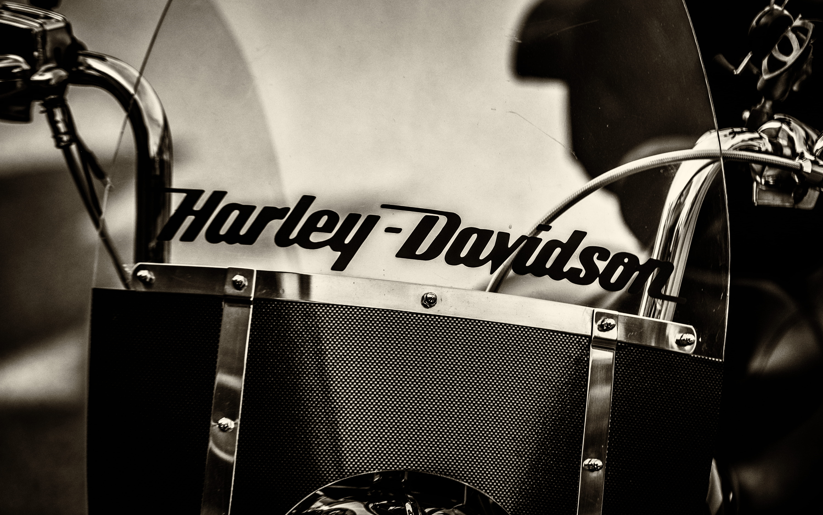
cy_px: 243
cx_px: 411
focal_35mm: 128
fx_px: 2871
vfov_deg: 10.2
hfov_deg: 16.3
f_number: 2.8
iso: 160
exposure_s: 1/4000
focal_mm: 125
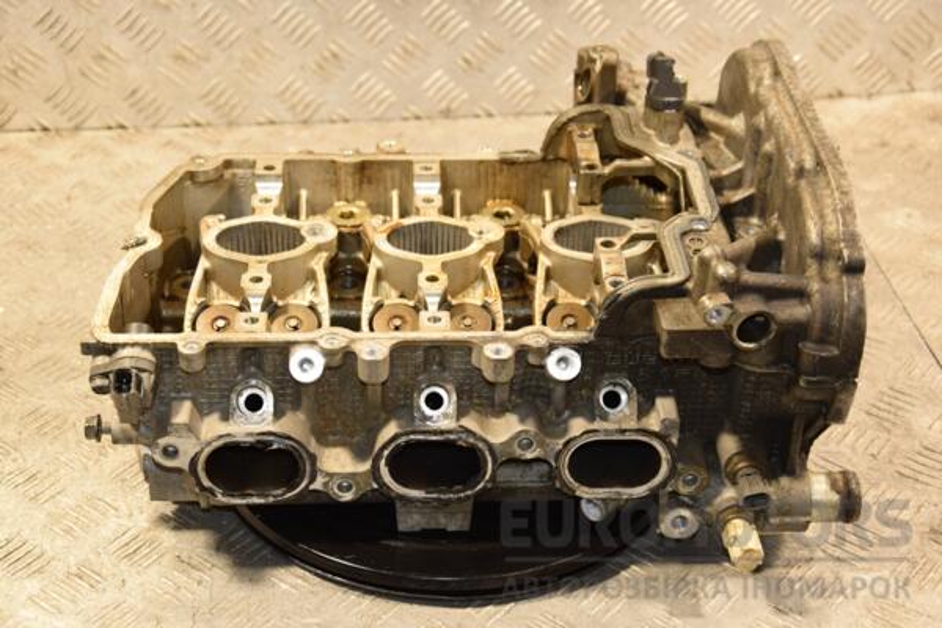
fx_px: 1648
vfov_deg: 21.6
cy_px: 314
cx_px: 471
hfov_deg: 31.9
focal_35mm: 63
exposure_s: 1/100
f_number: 4.8
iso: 800
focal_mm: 42
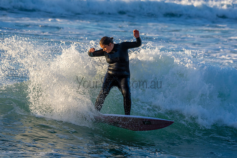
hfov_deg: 5.7
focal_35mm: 360
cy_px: 79
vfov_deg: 3.8
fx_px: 2370
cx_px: 118
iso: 500
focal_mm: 240
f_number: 5.6
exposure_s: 1/1250
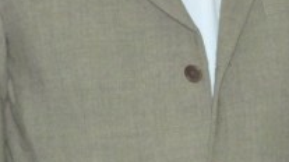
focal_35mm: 189
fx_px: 1447
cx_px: 190
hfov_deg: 11.4
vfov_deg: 6.4
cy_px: -32
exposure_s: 1/60
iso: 400
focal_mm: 6.2
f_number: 3
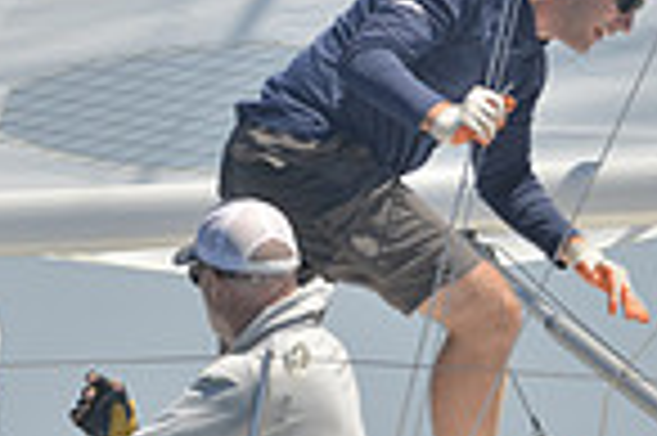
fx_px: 21037
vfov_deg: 1.2
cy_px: 658
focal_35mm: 1154
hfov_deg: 1.8
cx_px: -369
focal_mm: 290
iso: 280
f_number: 7.1
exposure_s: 1/1000
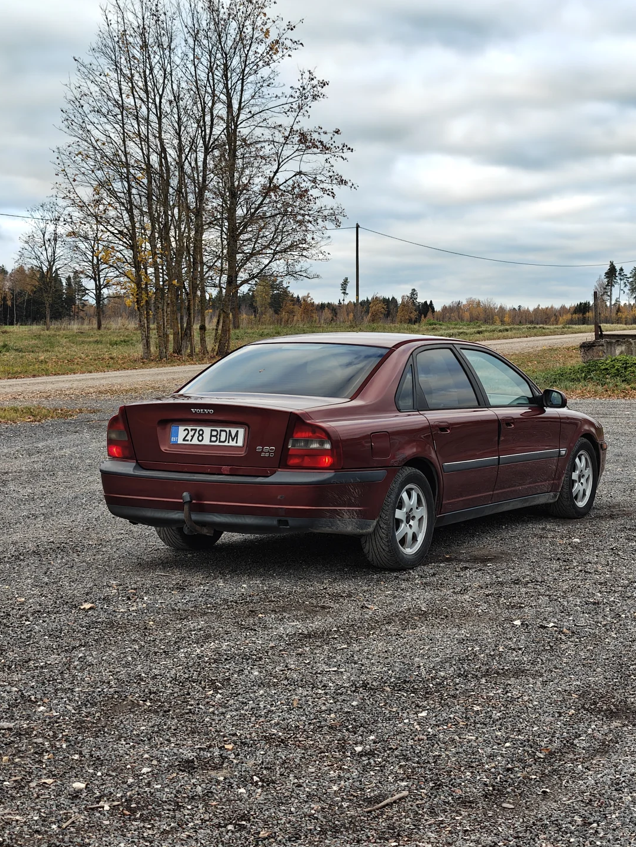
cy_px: 424
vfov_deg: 29.0
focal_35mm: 67
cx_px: 362
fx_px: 1641
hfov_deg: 21.9
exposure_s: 1/592
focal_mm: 6.57
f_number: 1.68
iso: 107
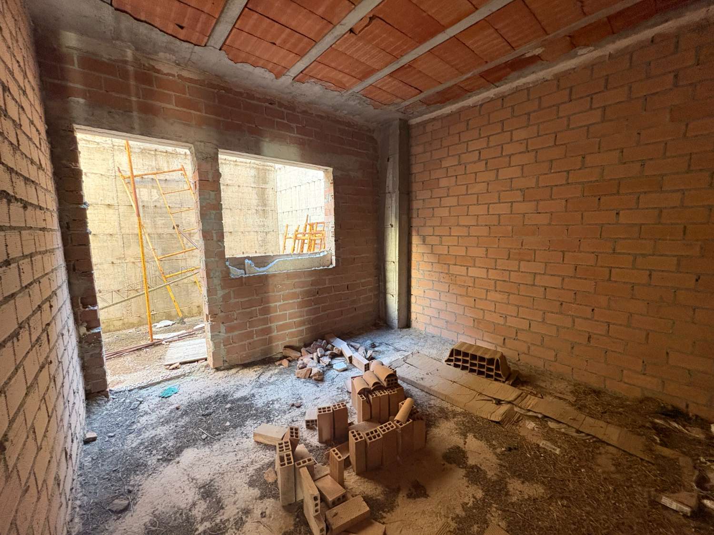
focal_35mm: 14
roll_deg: +1.6
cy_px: 268
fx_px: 289
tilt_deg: -6.1
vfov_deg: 85.7
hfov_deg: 102.1
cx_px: 357
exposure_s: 1/60
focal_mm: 2.22
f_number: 2.2
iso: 640
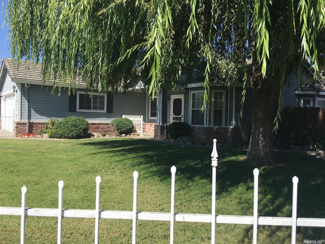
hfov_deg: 61.7
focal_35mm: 29
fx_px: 272
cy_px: 122
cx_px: 162
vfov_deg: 48.2
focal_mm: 4.15
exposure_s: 1/1399
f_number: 2.2
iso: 25
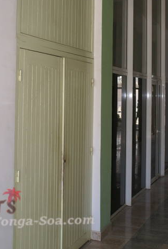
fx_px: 369
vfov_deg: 37.0
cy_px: 80
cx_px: 105
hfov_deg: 25.6
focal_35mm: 53
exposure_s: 1/100
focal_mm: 24
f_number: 4
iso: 200
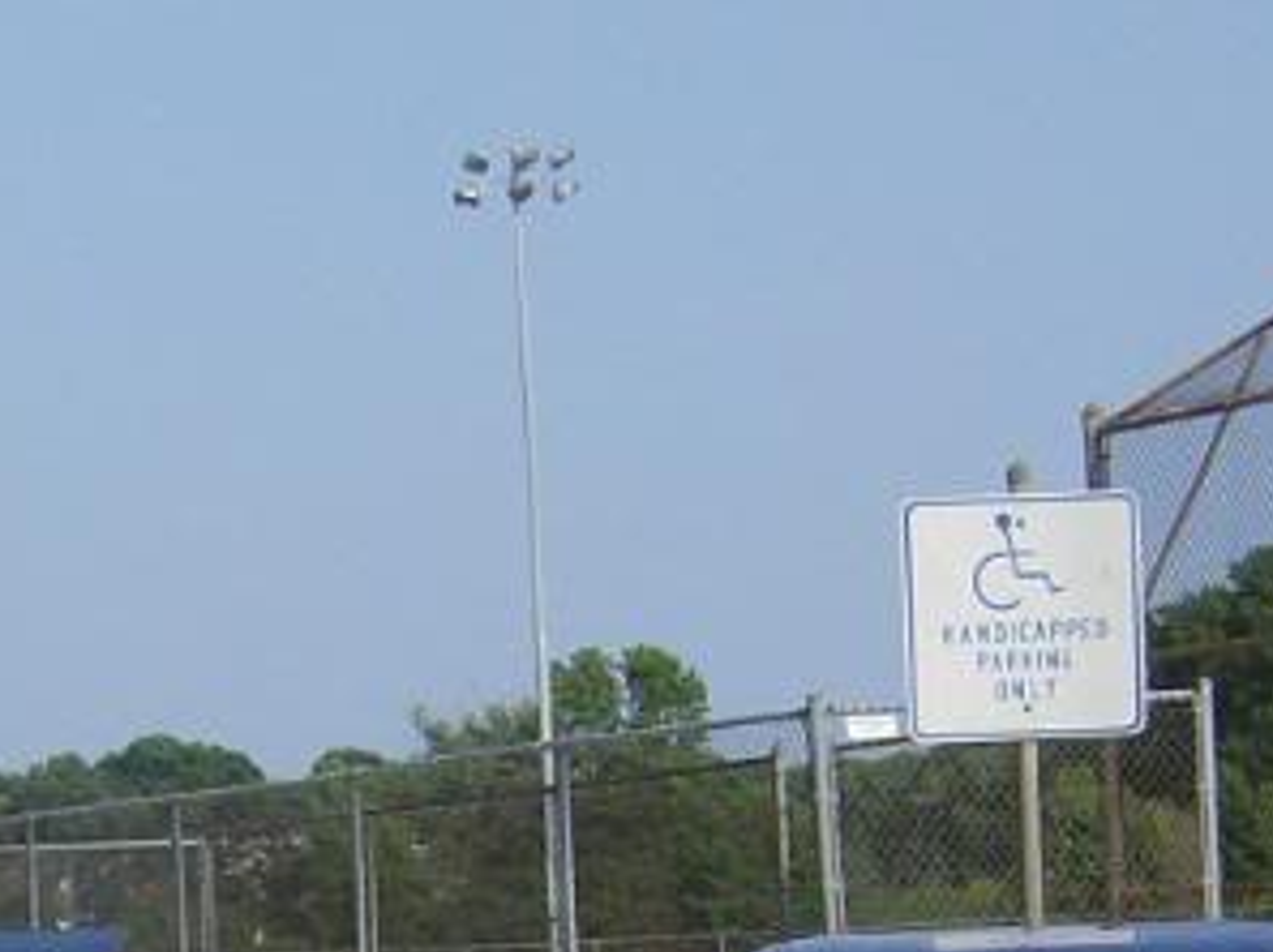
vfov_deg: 11.6
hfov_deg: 15.6
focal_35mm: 124
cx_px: 26
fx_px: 4555
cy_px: 1216
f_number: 4.7
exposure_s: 1/685
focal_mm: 6
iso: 100
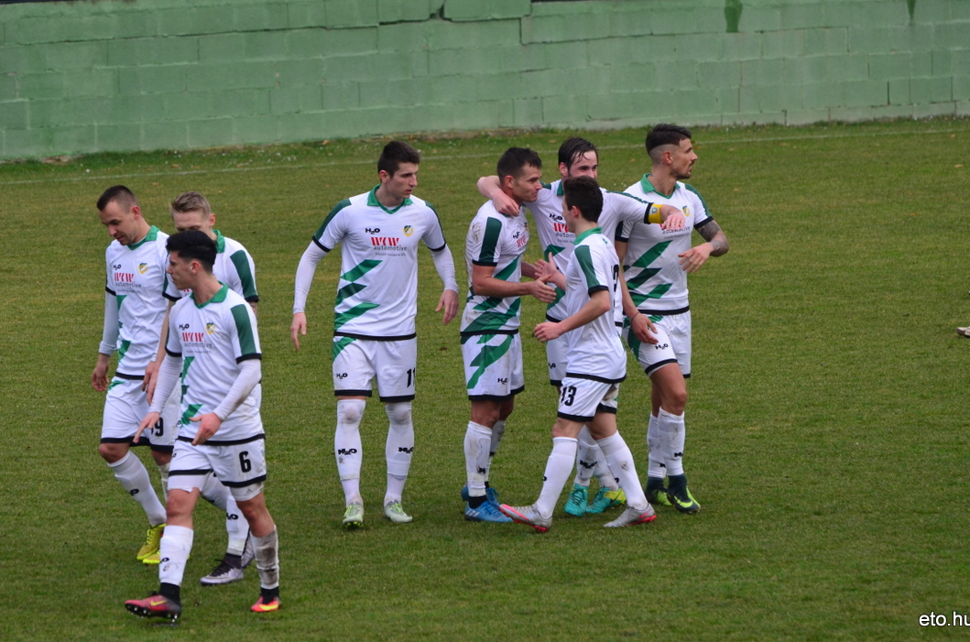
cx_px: 451
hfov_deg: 6.1
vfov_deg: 4.0
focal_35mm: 340
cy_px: 289
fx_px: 9140
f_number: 5.3
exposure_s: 1/1600
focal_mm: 200
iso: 800
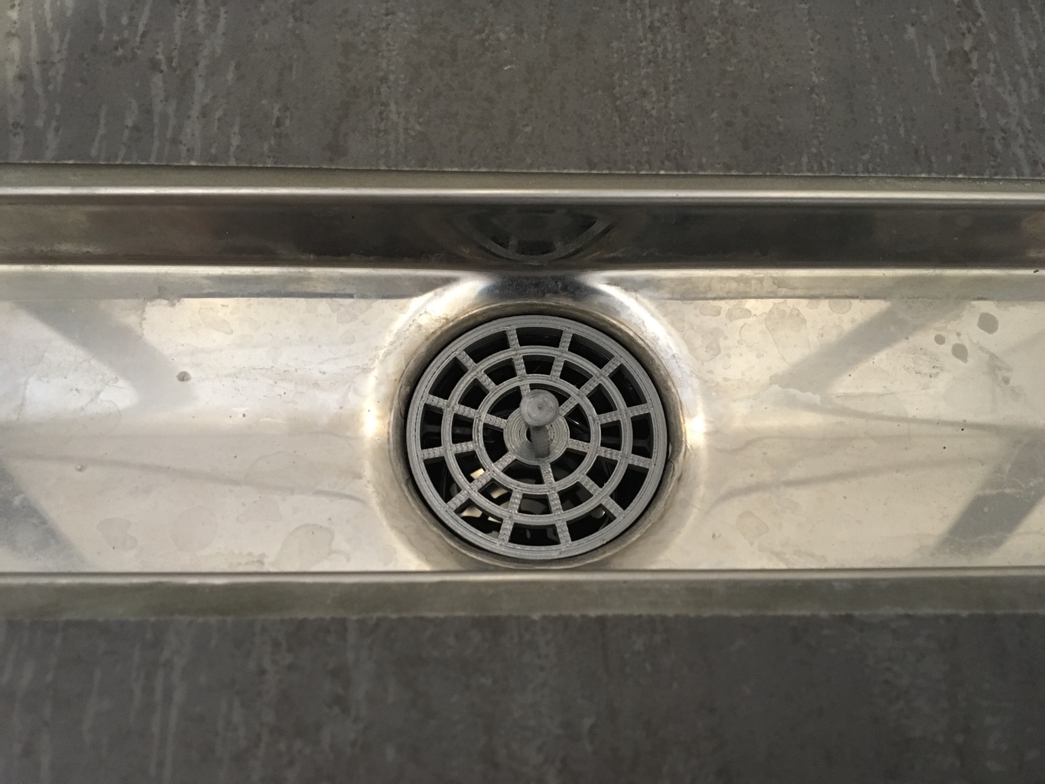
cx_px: 522
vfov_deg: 48.2
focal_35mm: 29
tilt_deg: -66.0
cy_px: 392
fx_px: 875
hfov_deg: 61.7
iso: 200
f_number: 2.2
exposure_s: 1/33
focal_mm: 4.15
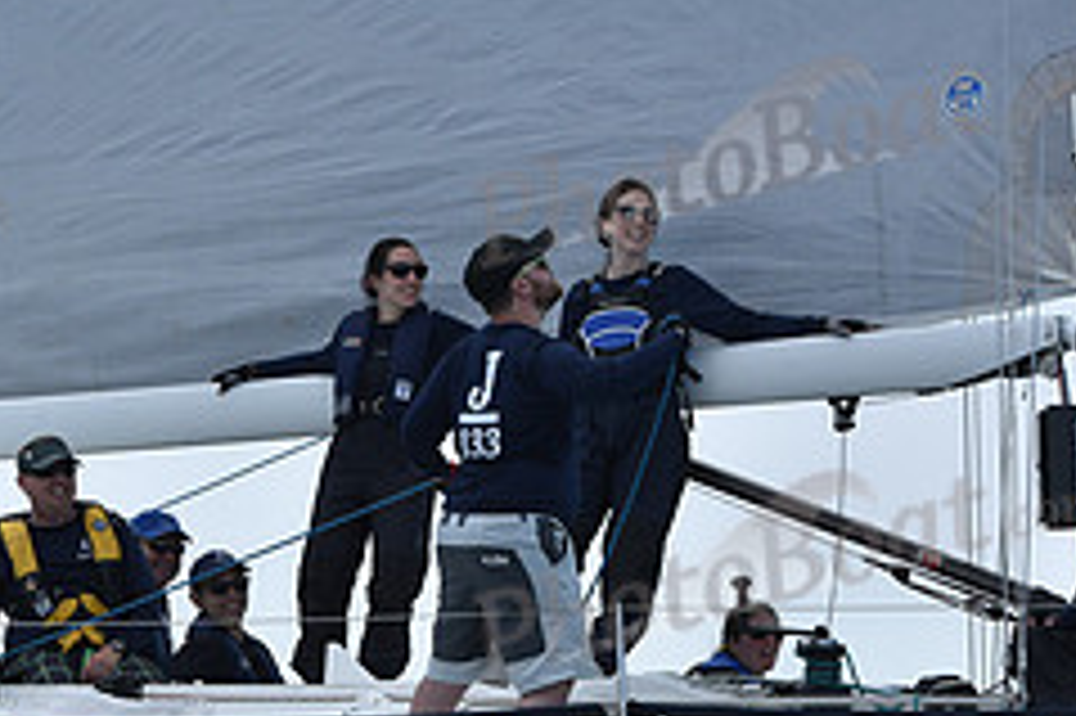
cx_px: 243
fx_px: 6899
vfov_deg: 5.9
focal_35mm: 231
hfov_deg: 8.9
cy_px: 862
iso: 400
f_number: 9
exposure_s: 1/1250
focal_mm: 95
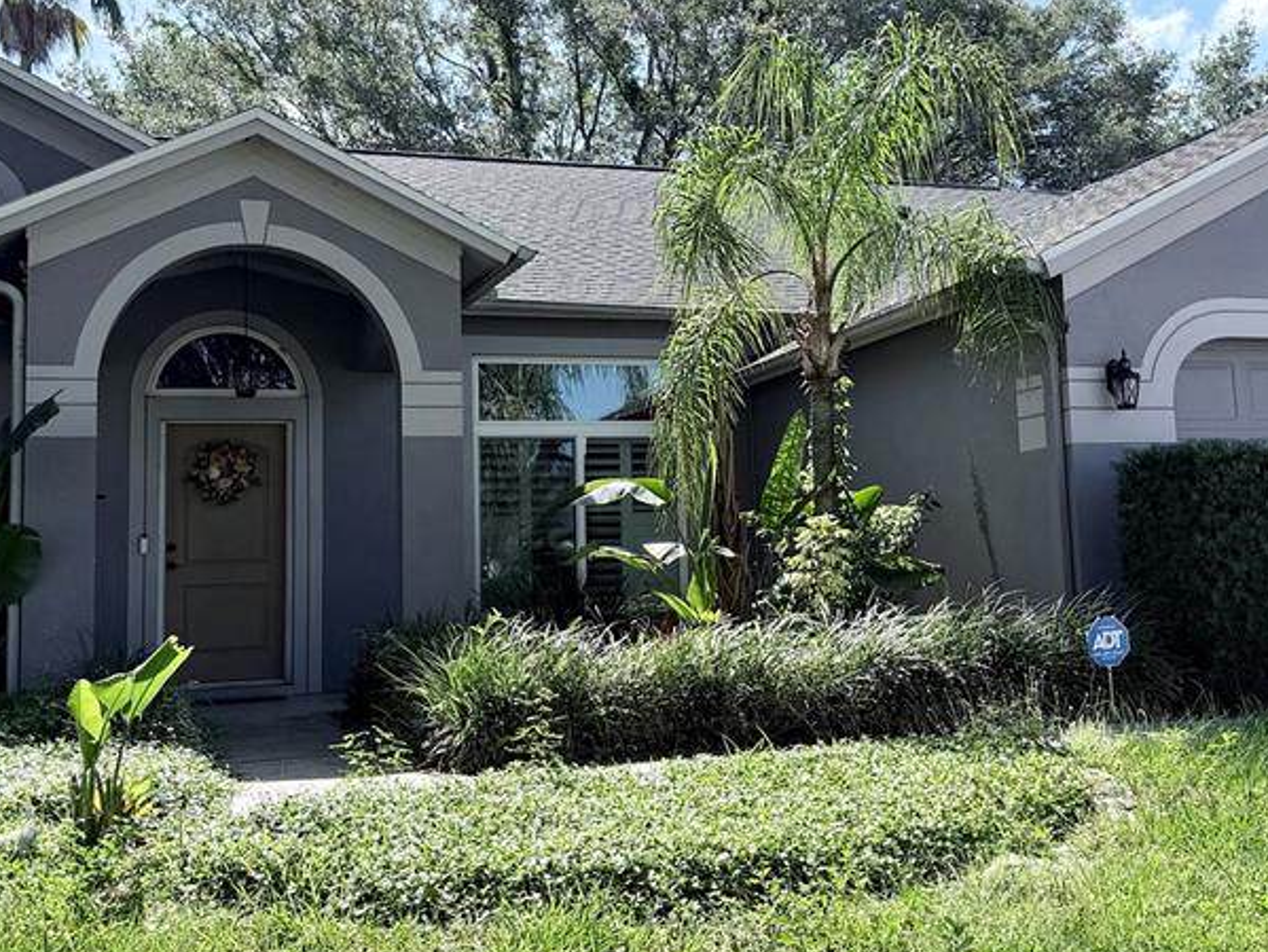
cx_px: 686
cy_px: 269
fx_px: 1503
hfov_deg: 45.7
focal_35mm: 41
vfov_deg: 34.6
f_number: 1.78
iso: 80
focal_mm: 6.76
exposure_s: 1/3584
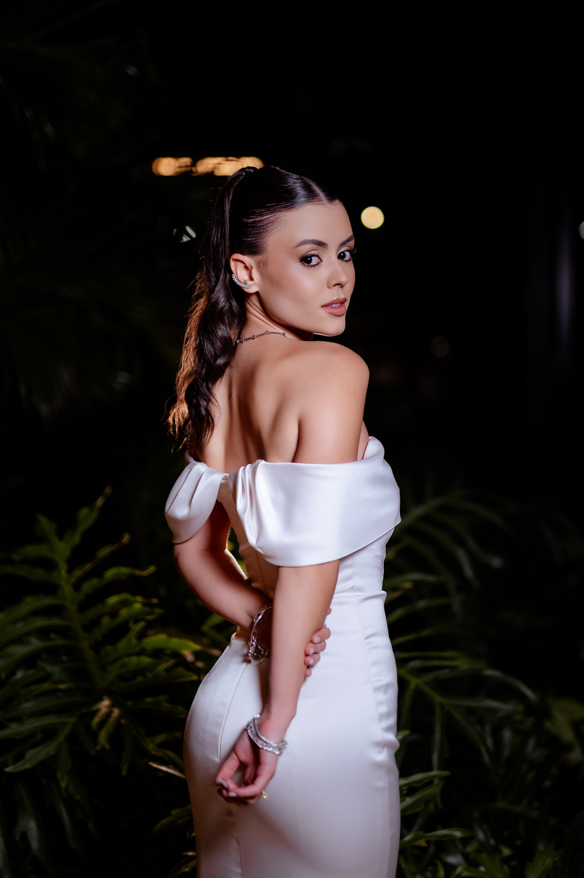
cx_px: 292
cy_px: 439
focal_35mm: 50
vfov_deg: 39.6
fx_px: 1218
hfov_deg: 27.0
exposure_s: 1/160
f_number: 1.4
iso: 125
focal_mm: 50
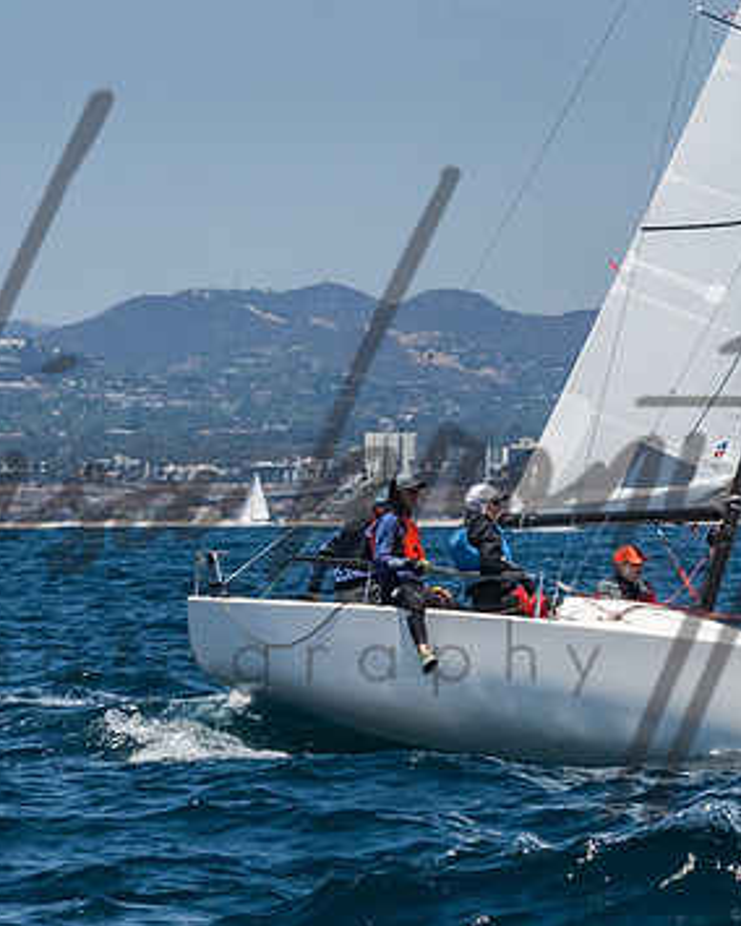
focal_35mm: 247
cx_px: 368
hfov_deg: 6.3
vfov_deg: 7.8
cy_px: 559
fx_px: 6771
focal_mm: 92
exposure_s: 1/1600
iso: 640
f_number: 14
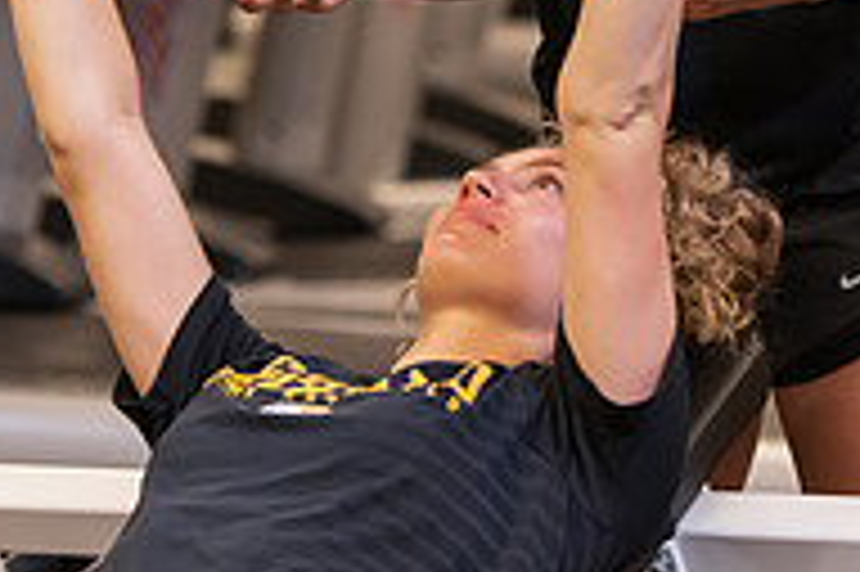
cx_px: 558
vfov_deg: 4.3
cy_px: -133
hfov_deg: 6.5
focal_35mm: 319
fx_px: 7614
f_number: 3.2
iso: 1000
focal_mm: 105
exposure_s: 1/200
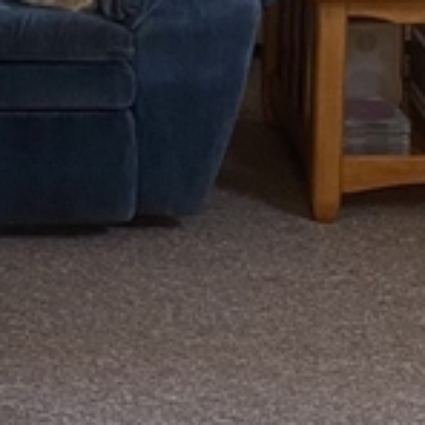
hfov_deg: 13.9
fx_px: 1653
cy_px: -126
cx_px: -178
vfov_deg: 14.1
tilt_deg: -11.9
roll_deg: +1.9
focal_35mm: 119
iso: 200
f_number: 1.8
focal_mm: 4.25
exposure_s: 1/60
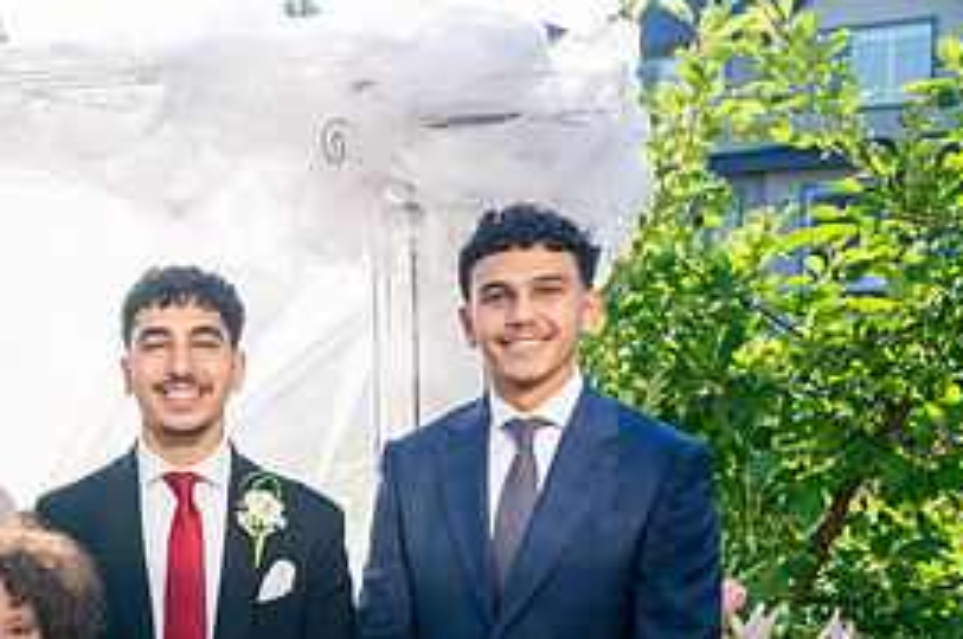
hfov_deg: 31.0
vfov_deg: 21.8
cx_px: 0
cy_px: 630
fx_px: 1603
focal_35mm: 60
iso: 200
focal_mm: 28
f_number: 3.5
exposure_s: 1/640
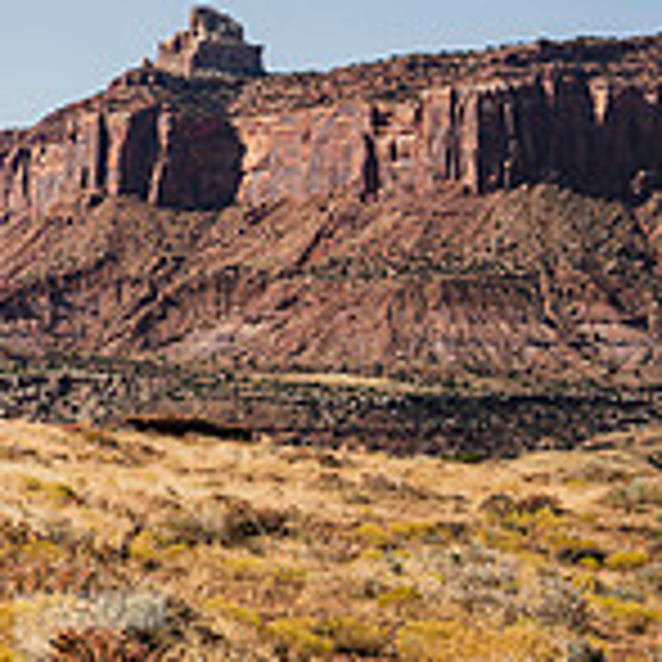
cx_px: -477
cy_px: 205
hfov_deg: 9.8
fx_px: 3700
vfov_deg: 10.2
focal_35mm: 171
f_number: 5
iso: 160
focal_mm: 51
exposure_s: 1/1000
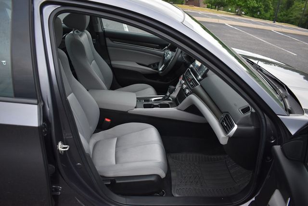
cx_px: 154
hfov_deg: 67.4
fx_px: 231
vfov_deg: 48.0
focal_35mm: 27
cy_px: 103
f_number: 3.5
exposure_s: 1/125
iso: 800
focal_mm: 18
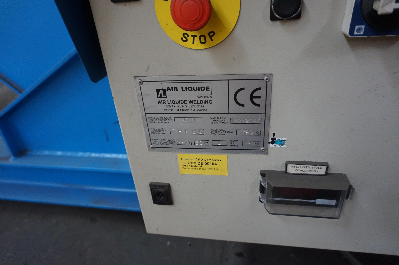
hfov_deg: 73.8
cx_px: 200
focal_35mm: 24
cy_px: 132
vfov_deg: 53.1
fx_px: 266
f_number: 3.5
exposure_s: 1/60
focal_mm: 16
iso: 2500
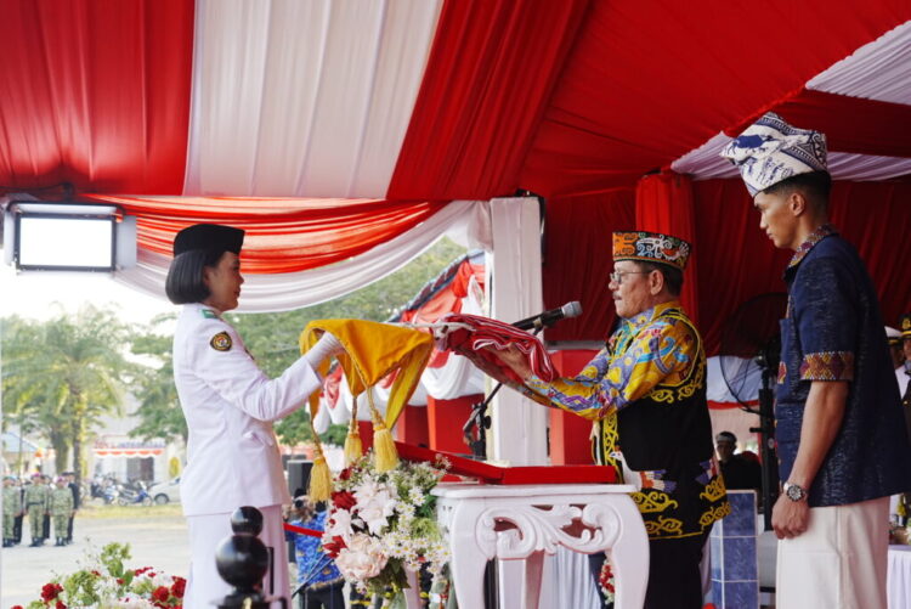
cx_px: 456
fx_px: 1646
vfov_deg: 20.9
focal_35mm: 65
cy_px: 304
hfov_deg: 30.9
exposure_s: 1/320
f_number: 6.3
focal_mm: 65
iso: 1000
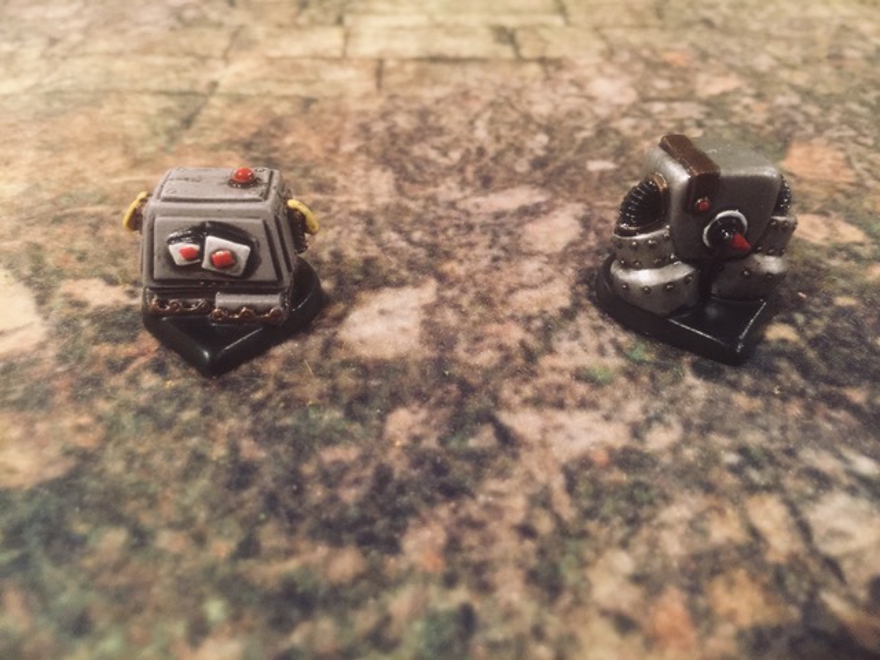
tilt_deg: -35.4
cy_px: 330
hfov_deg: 61.7
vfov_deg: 48.2
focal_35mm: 29
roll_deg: -1.5
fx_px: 737
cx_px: 440
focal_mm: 4.15
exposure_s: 1/4
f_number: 2.2
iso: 80
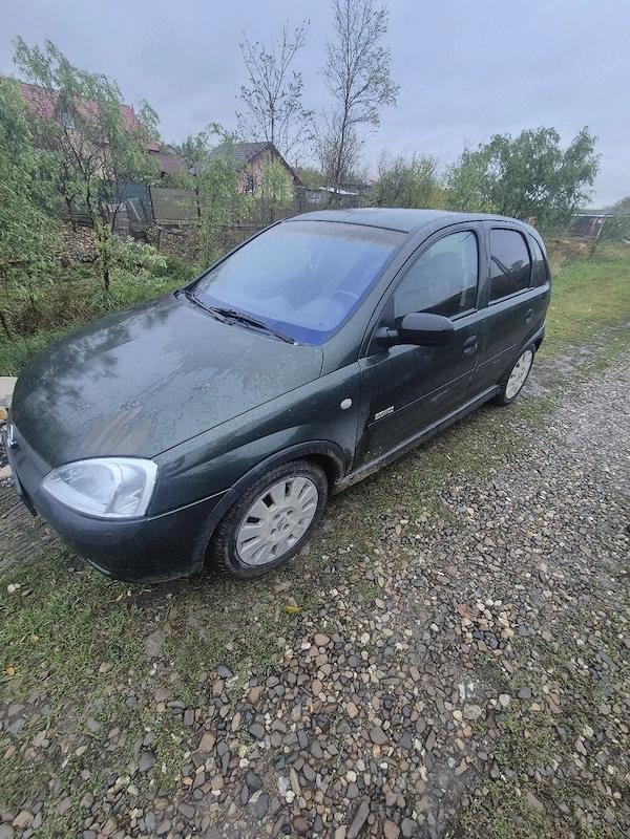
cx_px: 315
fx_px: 315
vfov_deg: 106.2
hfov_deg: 89.9
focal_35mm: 13
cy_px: 420
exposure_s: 1/50
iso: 160
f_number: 2.2
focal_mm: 2.2
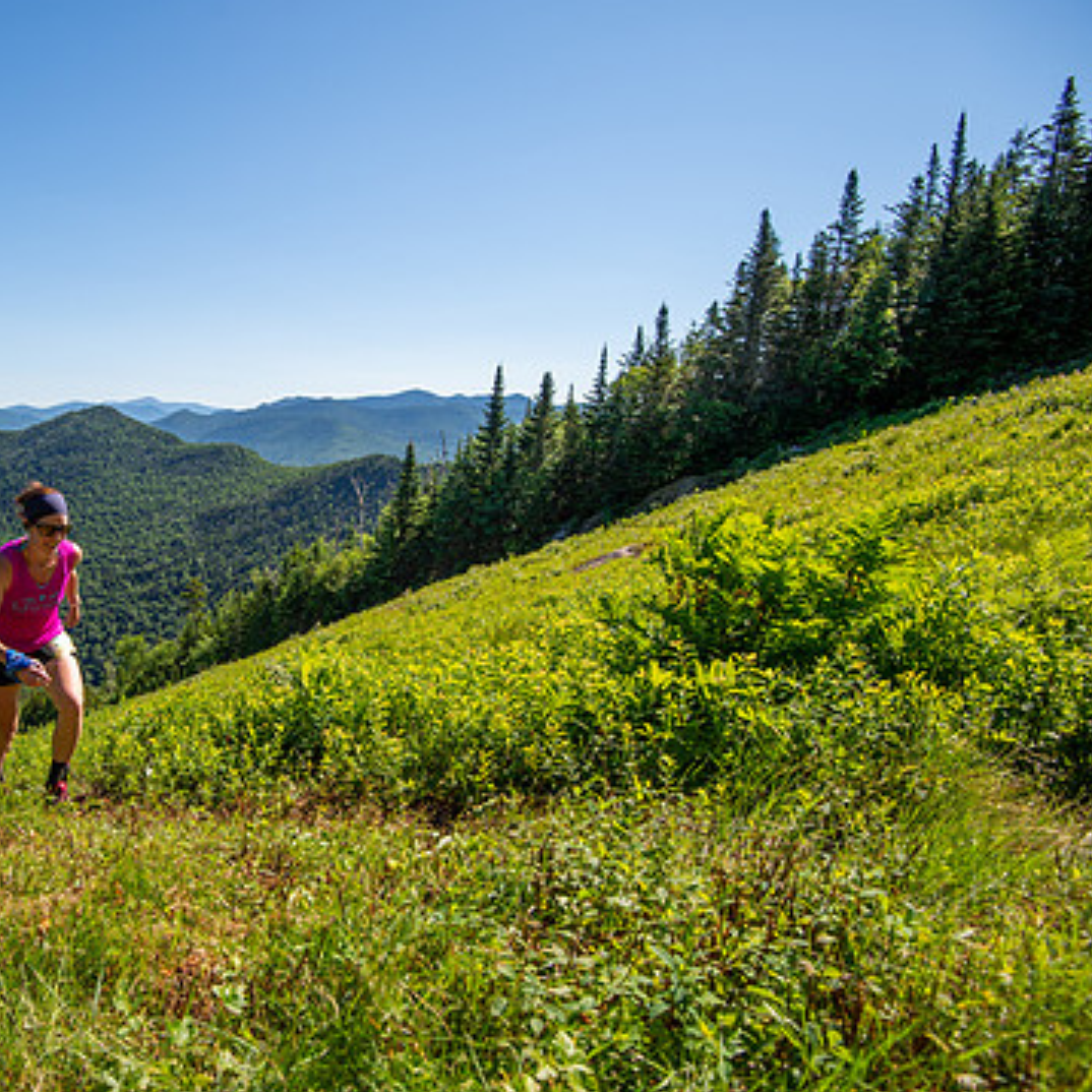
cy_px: 580
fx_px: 785
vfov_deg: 69.6
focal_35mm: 22
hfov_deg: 64.4
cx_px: 241
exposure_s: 1/640
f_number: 5
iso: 100
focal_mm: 16
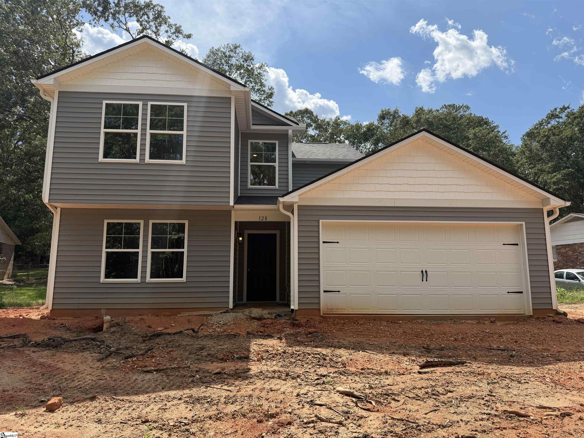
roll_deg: +0.2
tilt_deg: +8.7
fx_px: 405
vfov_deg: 56.8
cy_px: 219
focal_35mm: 24
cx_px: 292
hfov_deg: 71.6
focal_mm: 6.76
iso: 100
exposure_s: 1/5714
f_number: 1.78
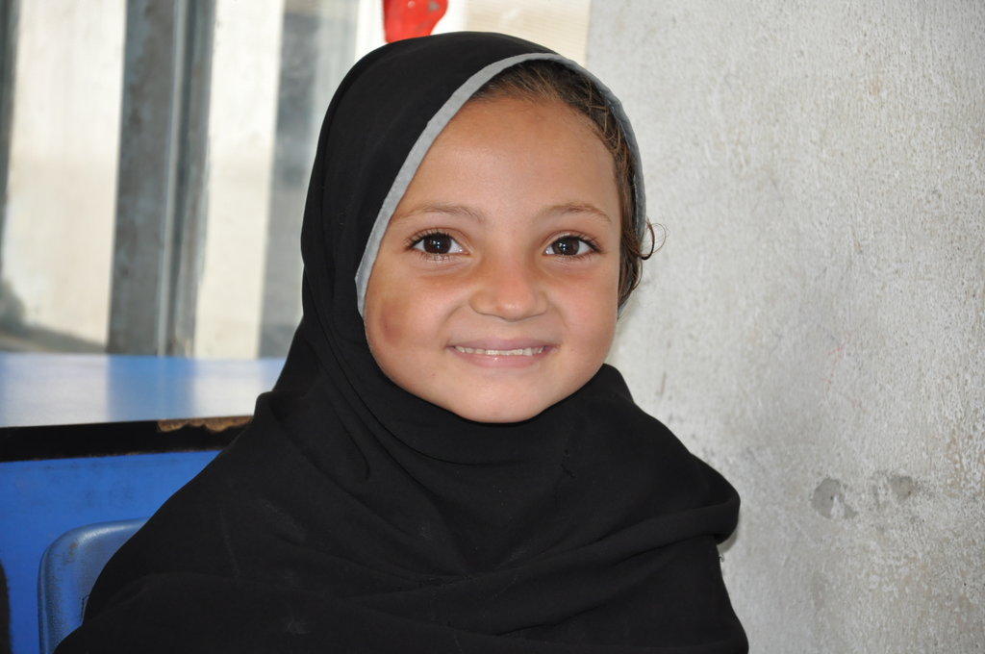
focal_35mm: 158
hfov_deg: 13.1
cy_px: 327
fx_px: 4304
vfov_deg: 8.7
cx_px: 492
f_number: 5.6
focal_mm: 105
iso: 800
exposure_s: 1/60
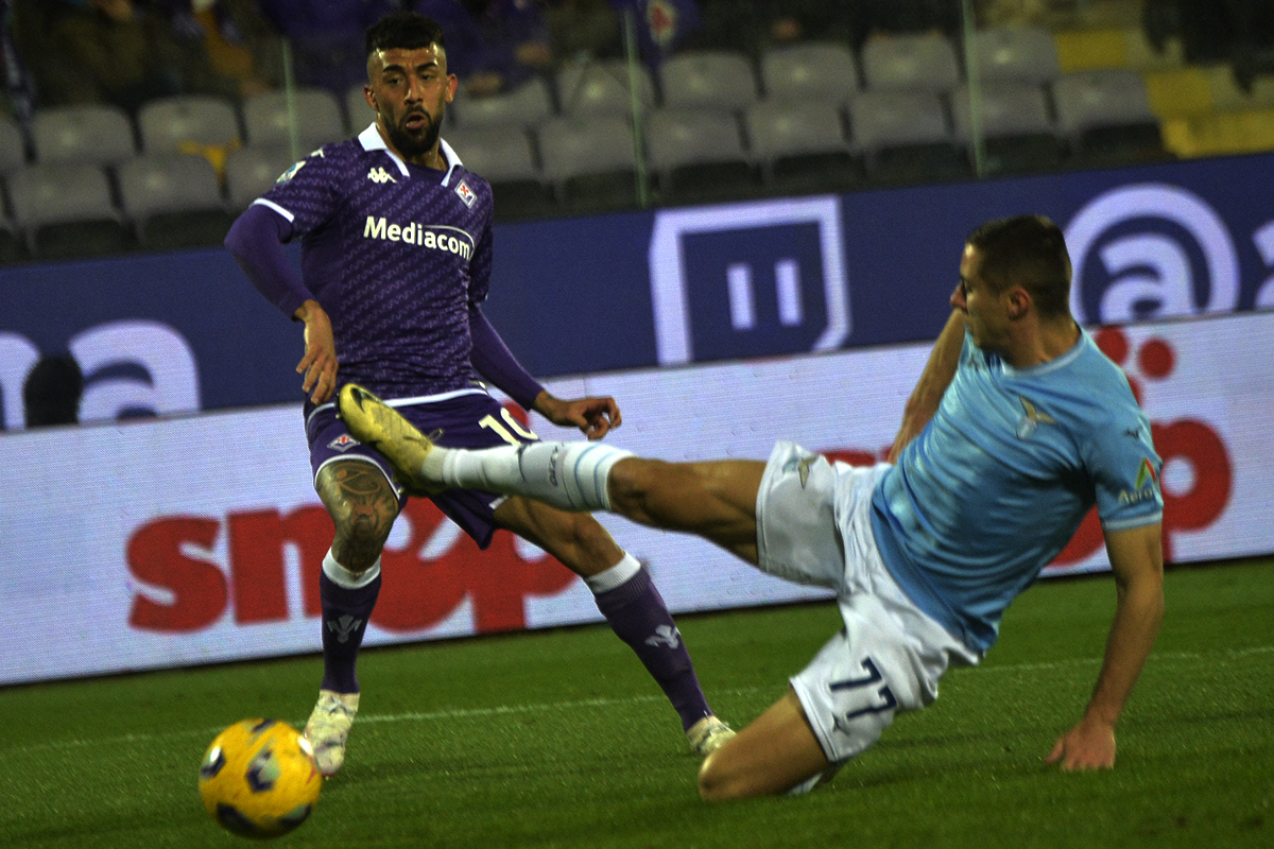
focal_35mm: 340
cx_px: 637
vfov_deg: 4.0
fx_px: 12031
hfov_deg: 6.1
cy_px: 424
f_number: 5.6
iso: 2500
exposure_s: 1/1000
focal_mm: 340
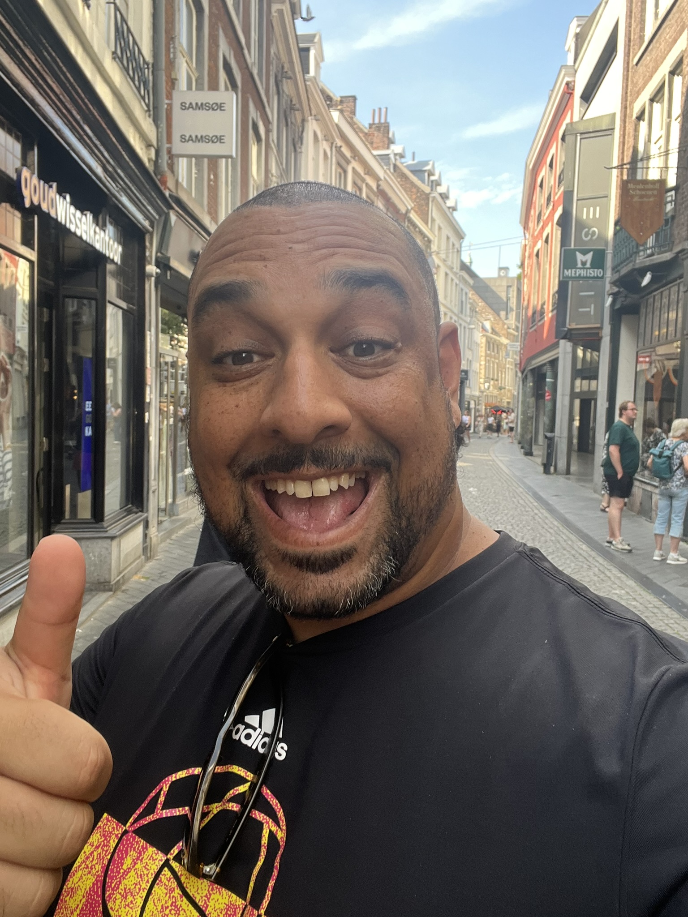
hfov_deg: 46.8
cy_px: 458
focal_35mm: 30
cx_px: 344
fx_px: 795
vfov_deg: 60.0
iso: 64
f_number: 2.2
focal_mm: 2.71
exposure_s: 1/121
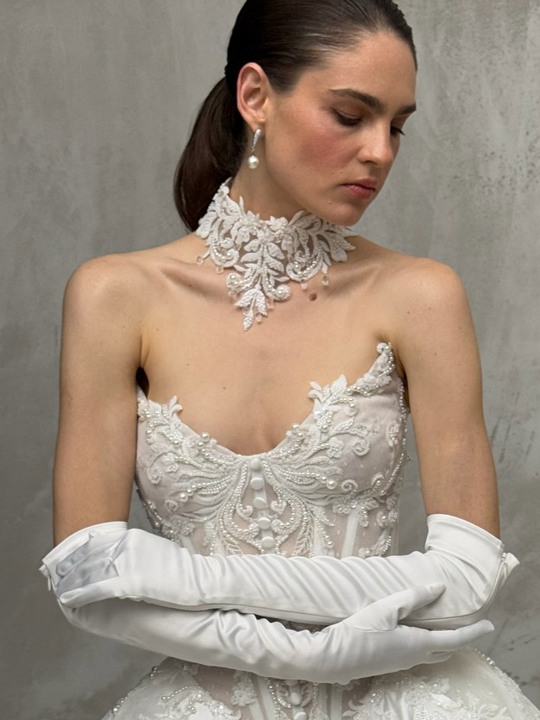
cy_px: 544
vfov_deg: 21.1
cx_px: 421
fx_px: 1914
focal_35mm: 92
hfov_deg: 16.0
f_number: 1.78
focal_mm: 6.76
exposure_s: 1/81
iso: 100
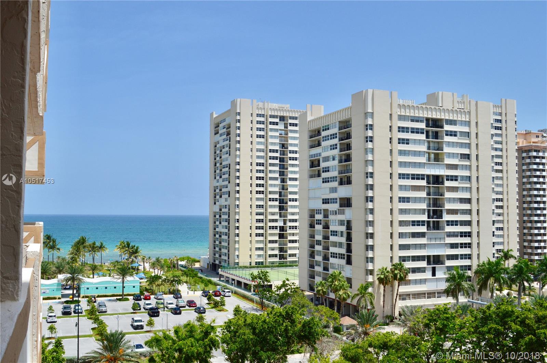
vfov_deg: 36.8
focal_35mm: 36
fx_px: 546
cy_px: 182
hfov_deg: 53.2
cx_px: 274
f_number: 11
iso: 280
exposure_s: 1/500
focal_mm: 24
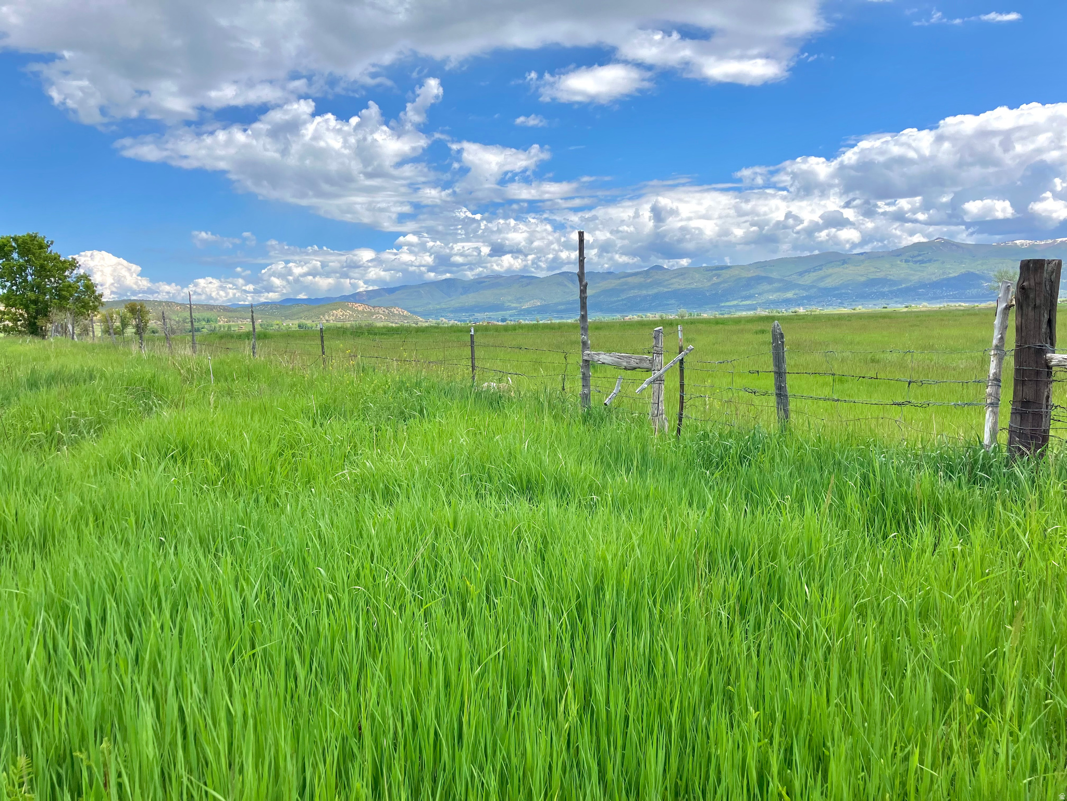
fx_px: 863
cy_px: 400
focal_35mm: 28
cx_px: 534
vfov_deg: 49.7
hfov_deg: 63.4
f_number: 1.8
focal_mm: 3.99
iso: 32
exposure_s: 1/2024
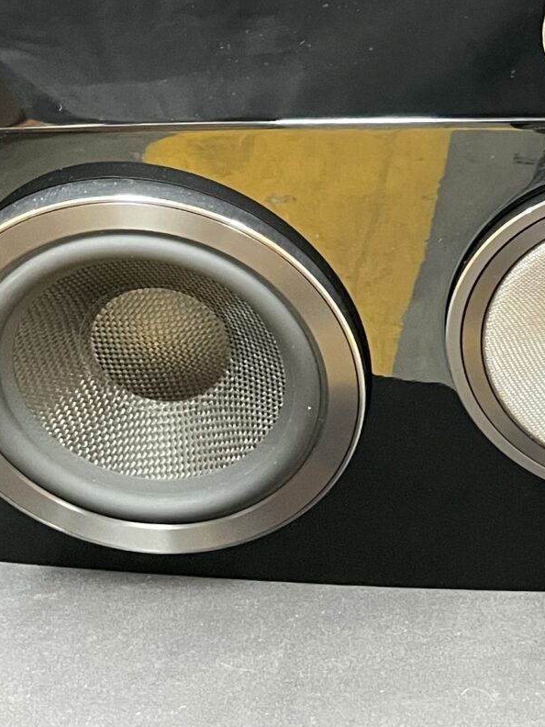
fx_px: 1763
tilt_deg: -20.4
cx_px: 657
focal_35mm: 84
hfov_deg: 16.8
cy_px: -230
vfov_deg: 21.0
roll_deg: +2.5
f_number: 1.6
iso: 400
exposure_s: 1/33
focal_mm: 4.2
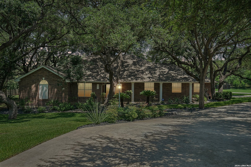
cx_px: 126
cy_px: 84
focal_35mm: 29
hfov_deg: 63.7
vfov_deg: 45.0
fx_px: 202
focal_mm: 29
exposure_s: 1/200
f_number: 8
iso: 200
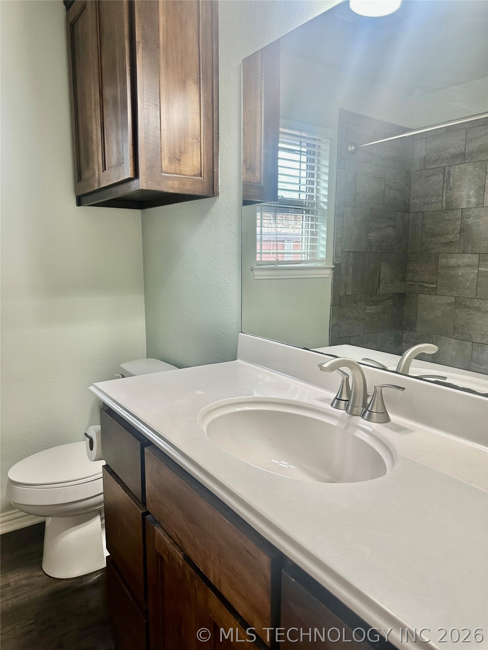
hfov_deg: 56.8
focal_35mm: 24
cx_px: 244
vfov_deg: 71.6
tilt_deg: -9.5
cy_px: 325
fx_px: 451
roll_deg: -2.2
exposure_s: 1/60
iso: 125
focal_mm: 6.86
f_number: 1.78
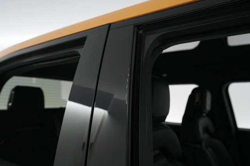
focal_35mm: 28
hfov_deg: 65.5
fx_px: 194
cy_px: 83
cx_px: 125
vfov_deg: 46.4
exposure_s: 1/125
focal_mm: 28
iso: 2500
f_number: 4.5
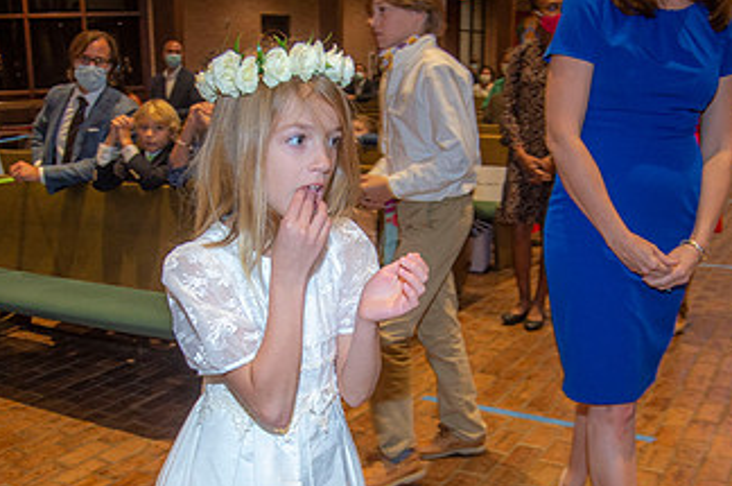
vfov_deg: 30.8
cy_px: 339
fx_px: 873
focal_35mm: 43
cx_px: 337
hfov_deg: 45.5
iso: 1600
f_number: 4.5
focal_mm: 24
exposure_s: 1/125
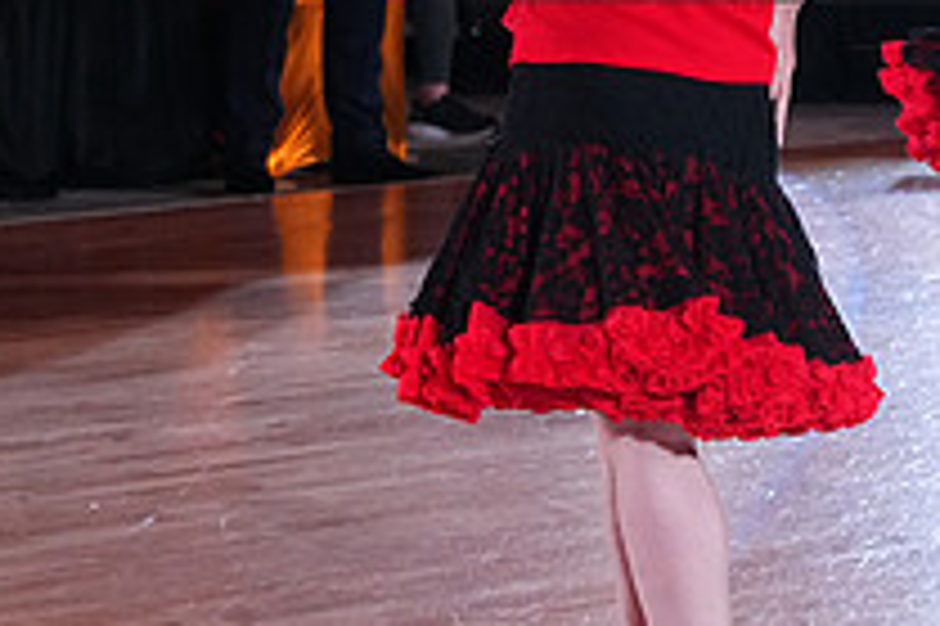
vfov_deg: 5.5
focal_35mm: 247
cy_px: -115
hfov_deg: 8.3
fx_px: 6444
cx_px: 953
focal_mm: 89
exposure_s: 1/400
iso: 5000
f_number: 5.6
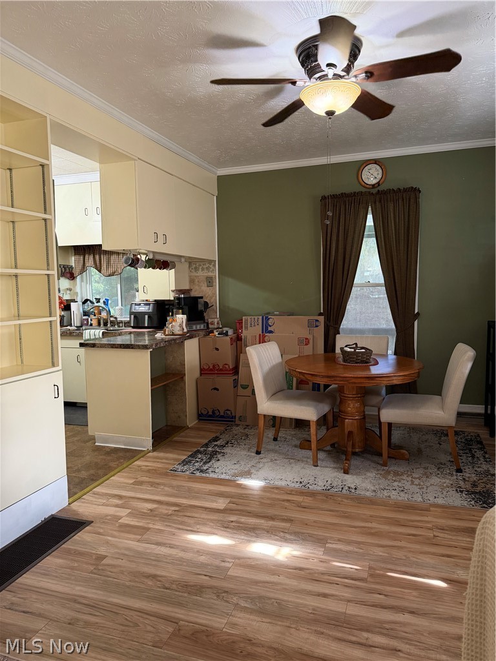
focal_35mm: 24
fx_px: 459
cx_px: 248
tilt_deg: -4.7
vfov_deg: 71.6
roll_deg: +0.8
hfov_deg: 56.8
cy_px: 330
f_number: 1.78
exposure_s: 1/60
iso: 250
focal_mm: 6.76
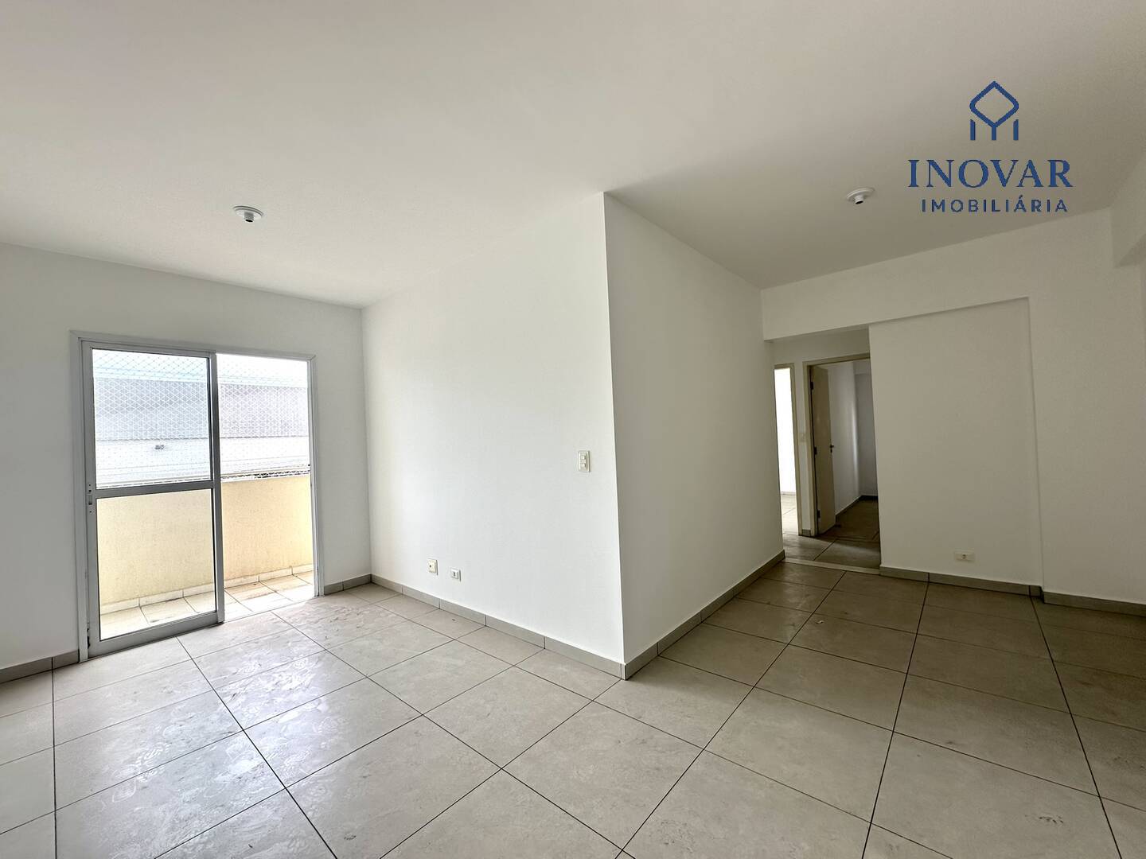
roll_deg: +2.9
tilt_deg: -0.7
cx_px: 573
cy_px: 430
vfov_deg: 85.7
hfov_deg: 102.1
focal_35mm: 14
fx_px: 463
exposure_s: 1/313
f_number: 2.2
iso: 40
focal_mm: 2.22
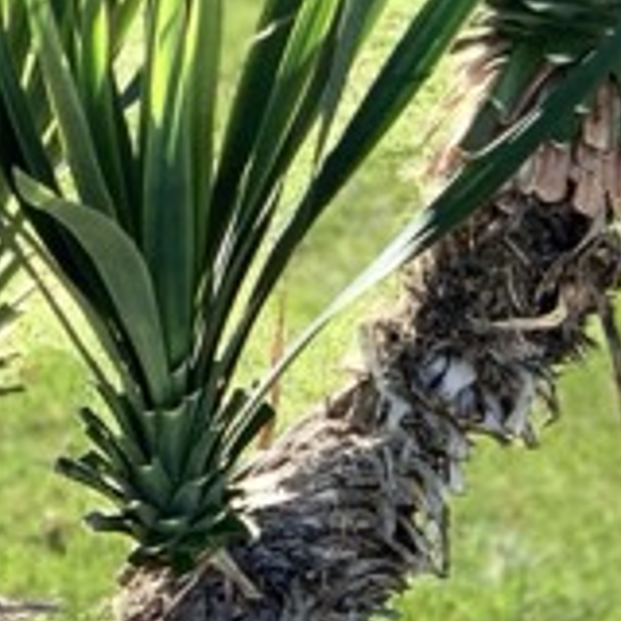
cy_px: 159
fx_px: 4668
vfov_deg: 7.6
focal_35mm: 230
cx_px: 85
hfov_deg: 7.6
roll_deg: -2.8
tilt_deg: -10.1
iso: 16
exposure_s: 1/304
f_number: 2.4
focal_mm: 6
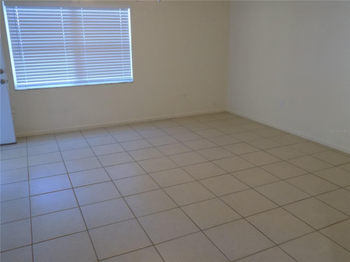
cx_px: 175
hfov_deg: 60.0
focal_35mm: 30
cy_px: 131
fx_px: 303
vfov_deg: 46.8
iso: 320
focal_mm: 5.3
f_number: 3.3
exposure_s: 1/30
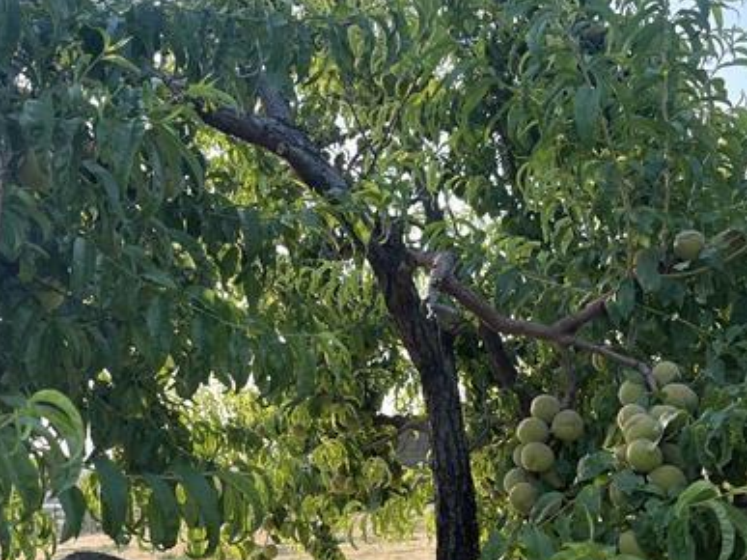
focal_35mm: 43
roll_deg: +3.5
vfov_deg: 33.3
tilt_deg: +6.2
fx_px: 928
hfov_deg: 43.6
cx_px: 297
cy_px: 367
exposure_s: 1/799
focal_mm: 5.1
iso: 50
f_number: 1.6
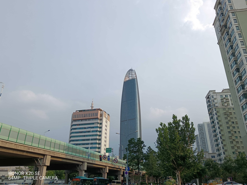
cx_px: 124
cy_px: 92
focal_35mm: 27
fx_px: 193
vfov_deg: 51.4
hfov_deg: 65.3
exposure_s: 1/1175
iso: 107
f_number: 1.9
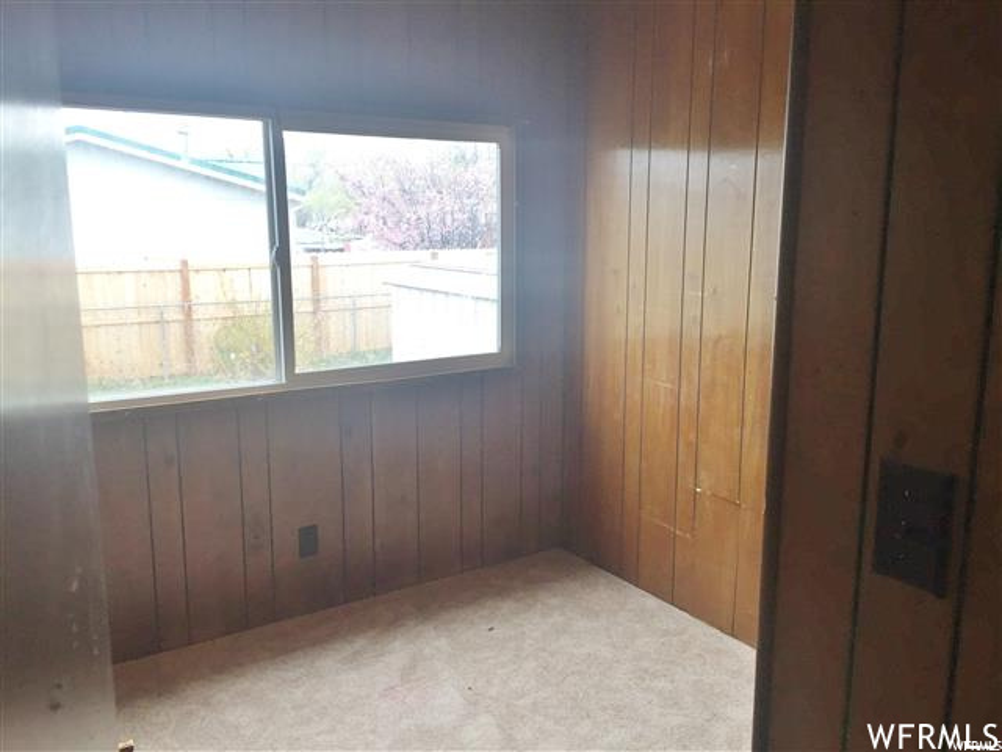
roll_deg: -0.8
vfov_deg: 48.2
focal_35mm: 29
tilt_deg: -9.2
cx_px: 501
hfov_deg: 61.7
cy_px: 376
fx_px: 839
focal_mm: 4.15
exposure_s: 1/120
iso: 40
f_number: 2.2
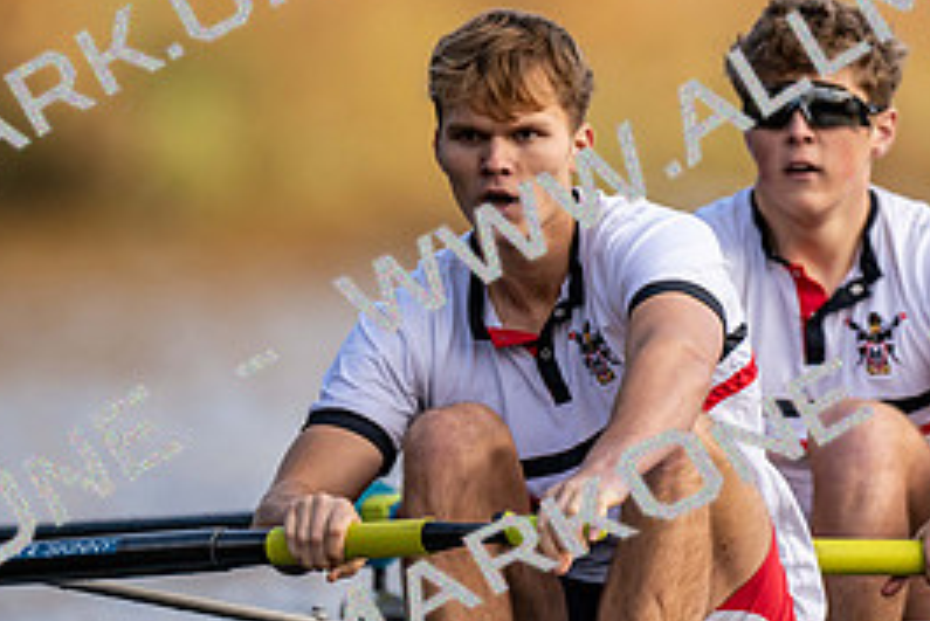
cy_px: 346
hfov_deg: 1.6
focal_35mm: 1315
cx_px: 769
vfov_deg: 1.0
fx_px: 33988
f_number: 4
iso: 720
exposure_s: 1/2500
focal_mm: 600
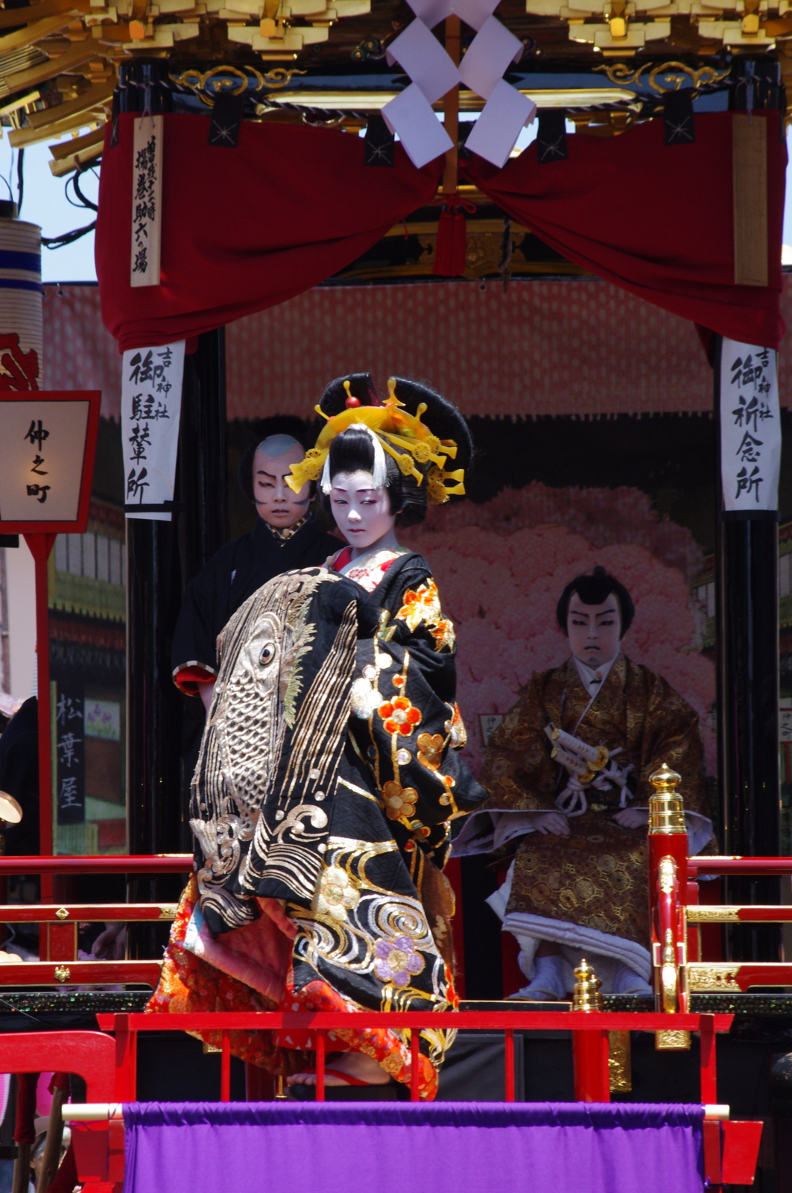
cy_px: 596
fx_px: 8434
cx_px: 396
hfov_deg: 5.4
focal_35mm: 255
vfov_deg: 8.1
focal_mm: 170
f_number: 11
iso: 400
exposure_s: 1/320
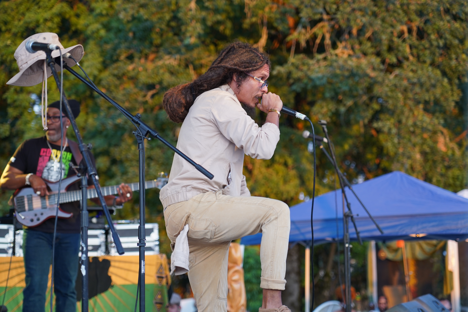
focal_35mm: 105
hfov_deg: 19.5
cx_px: 234
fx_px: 1365
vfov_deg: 13.0
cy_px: 156
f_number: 4
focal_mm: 105
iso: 640
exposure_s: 1/160
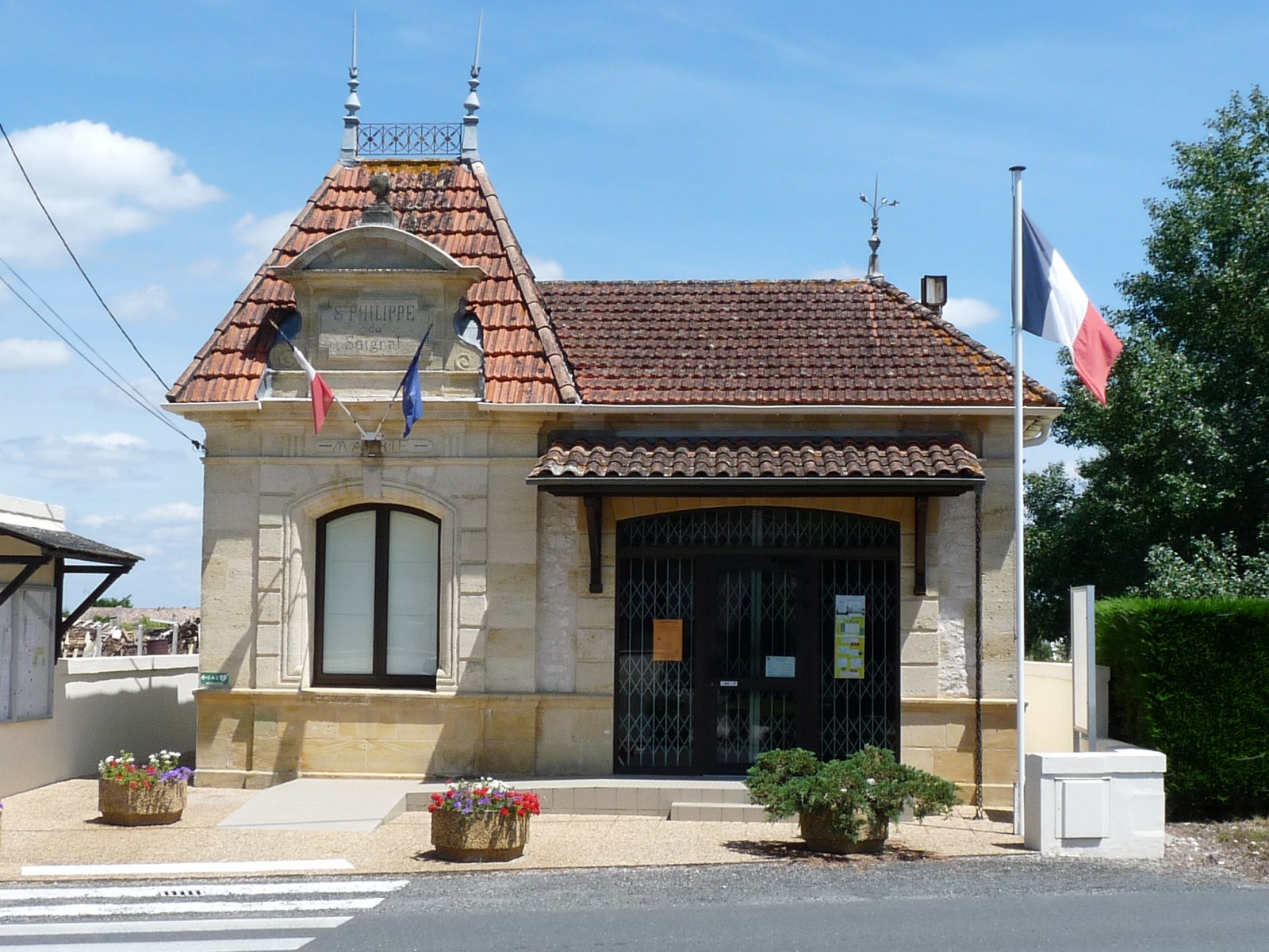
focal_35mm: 52
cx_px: 634
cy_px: 476
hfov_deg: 36.8
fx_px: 1906
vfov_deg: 28.0
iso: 100
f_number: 5.6
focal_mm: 5.4
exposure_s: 1/400
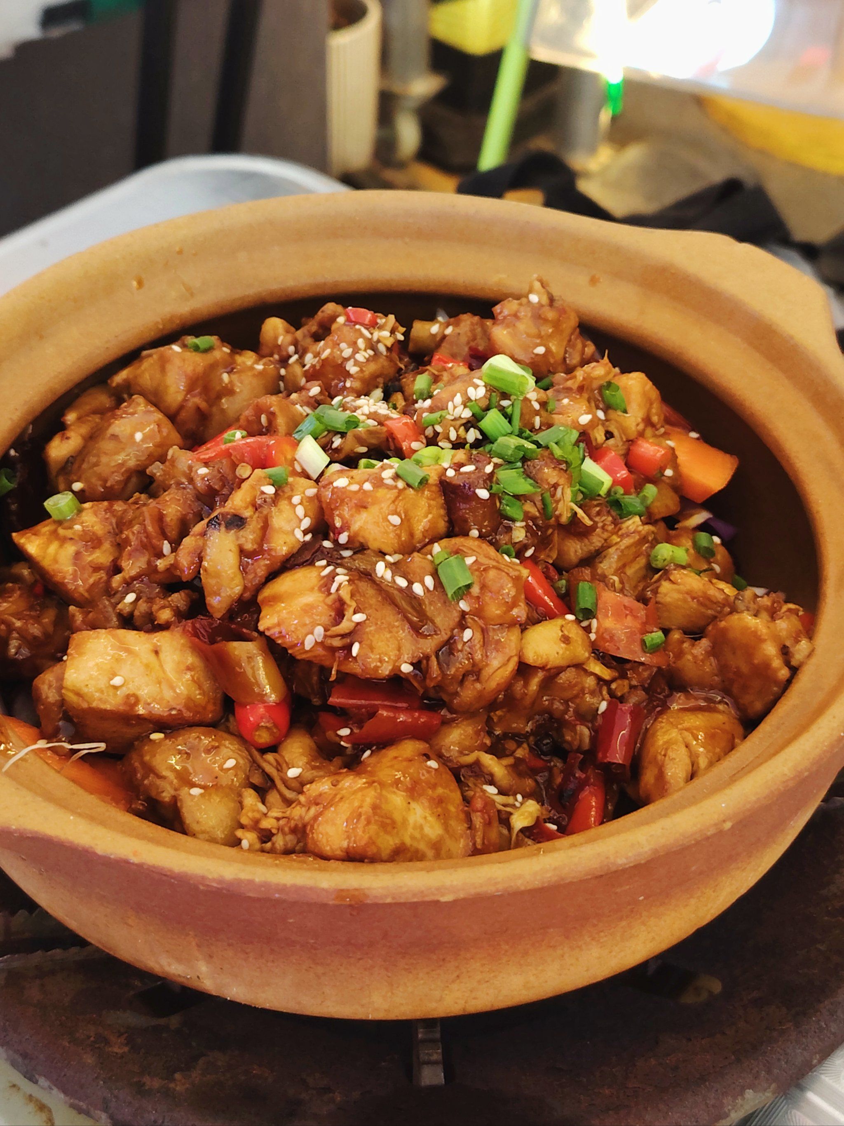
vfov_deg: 40.4
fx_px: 1528
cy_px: 563
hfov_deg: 30.9
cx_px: 422
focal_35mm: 47
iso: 2491
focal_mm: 5.25
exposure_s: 1/25
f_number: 1.75
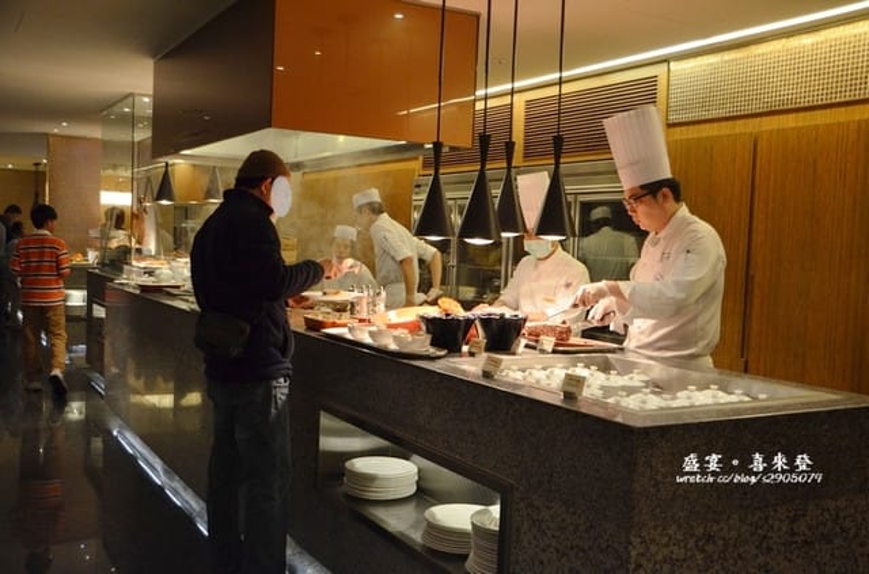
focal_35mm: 38
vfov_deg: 35.3
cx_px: 434
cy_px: 287
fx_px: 903
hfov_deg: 51.4
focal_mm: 25
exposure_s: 1/160
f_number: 3.8
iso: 2000
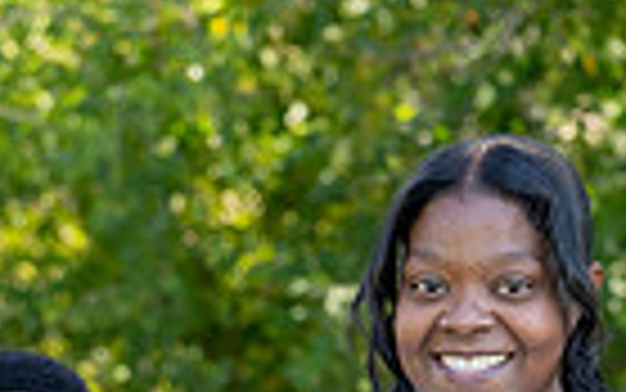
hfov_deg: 9.2
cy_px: 725
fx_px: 3874
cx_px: 293
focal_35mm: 227
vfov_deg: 5.7
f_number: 2.8
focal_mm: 50
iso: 125
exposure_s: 1/400
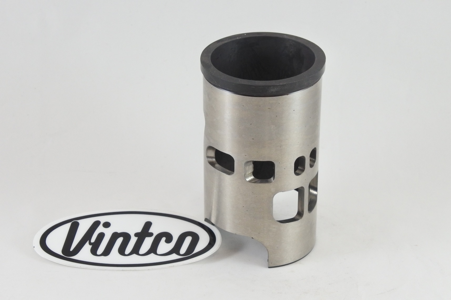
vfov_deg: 19.2
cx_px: 226
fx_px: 889
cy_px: 150
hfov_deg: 28.5
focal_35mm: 71
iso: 720
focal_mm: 26.4
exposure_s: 1/125
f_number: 5.3
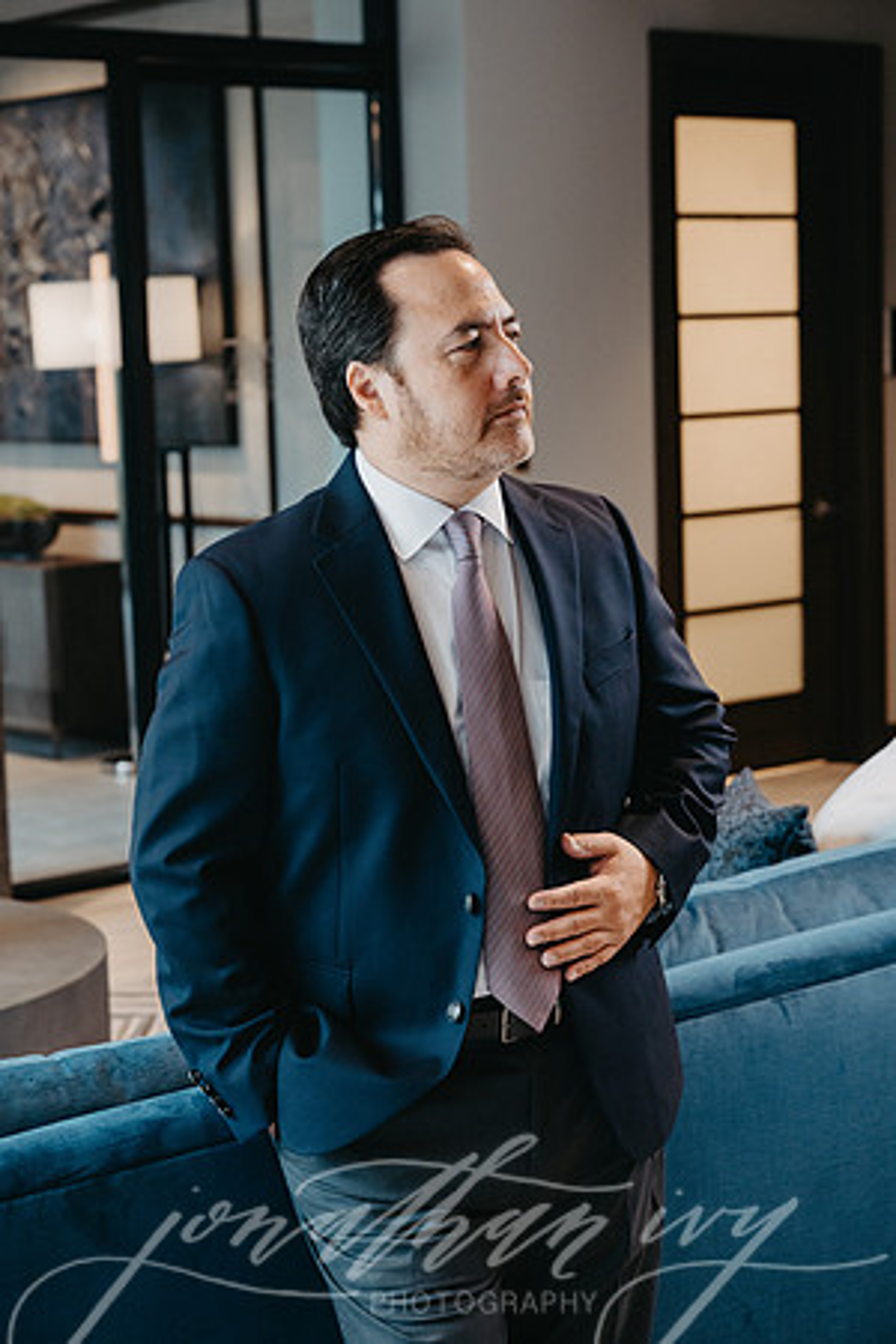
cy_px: 672
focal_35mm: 70
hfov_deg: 19.5
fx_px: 2613
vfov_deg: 28.8
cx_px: 448
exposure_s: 1/125
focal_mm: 70
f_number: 5
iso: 1000
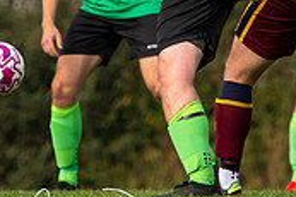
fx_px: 9085
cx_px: 214
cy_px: -147
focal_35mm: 1106
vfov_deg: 1.2
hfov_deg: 1.9
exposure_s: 1/8000
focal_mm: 175
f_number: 2.8
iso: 250
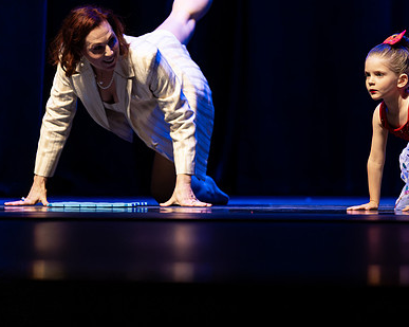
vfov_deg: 5.4
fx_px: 3471
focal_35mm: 287
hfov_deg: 6.7
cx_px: 341
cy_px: 132
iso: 3200
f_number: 2.8
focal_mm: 150
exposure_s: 1/640
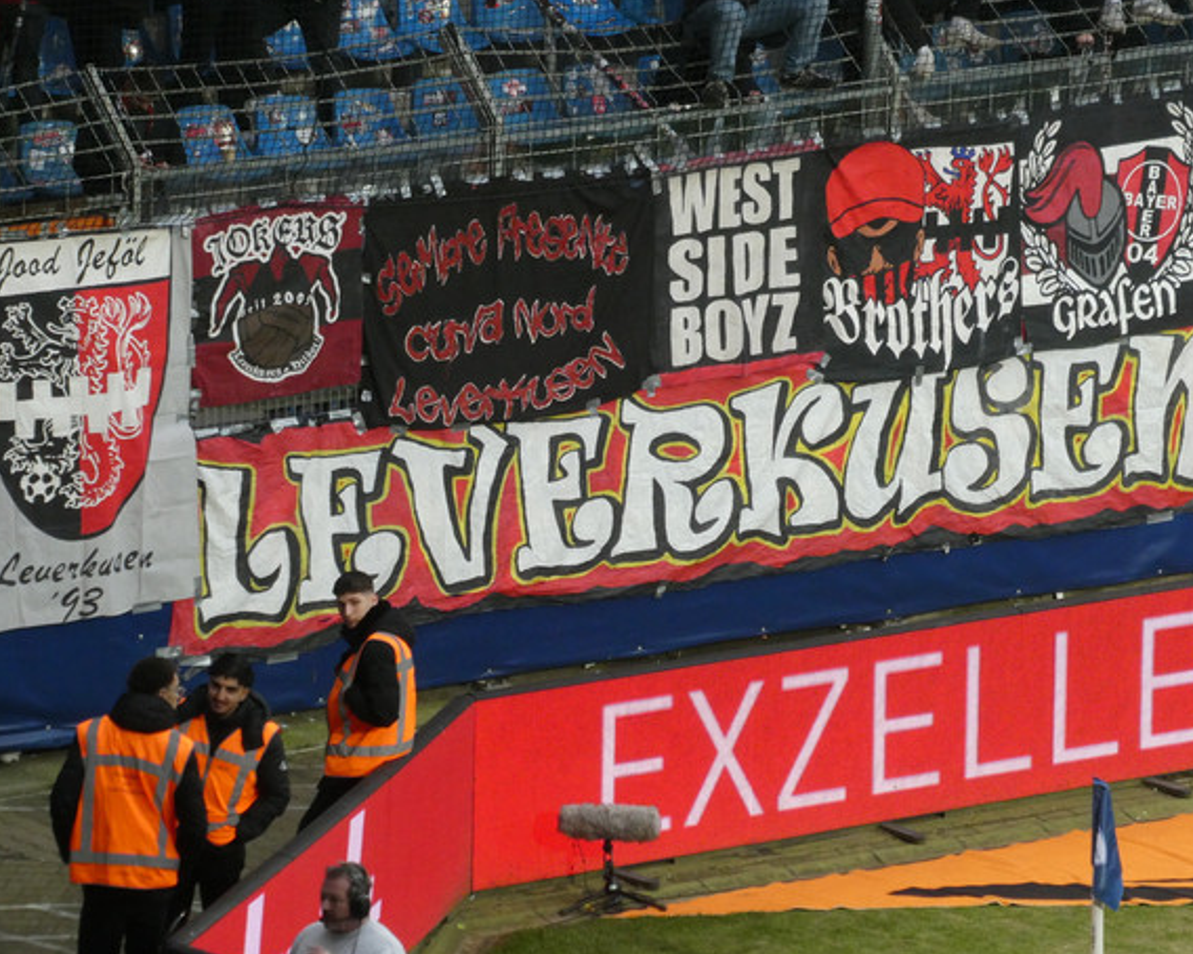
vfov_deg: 4.7
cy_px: 475
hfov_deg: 5.9
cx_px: 580
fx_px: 11648
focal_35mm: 330
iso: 500
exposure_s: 1/100
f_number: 5.8
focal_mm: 53.8
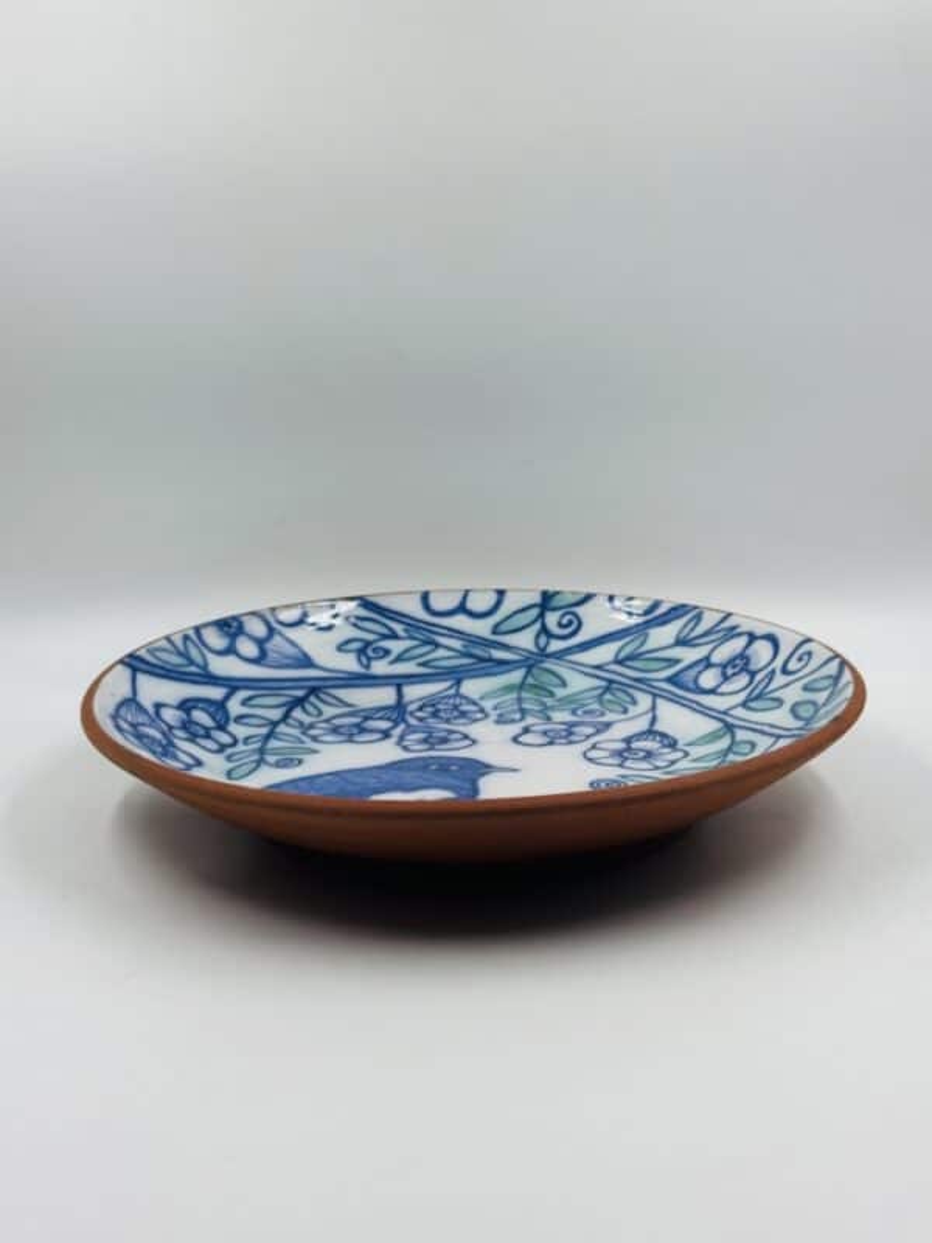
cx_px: 466
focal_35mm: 48
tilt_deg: -15.2
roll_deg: -0.3
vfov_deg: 39.7
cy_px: 622
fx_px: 1723
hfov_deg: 30.3
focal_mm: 6.86
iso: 64
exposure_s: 1/612
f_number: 1.78
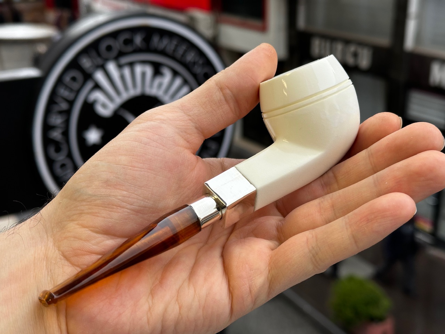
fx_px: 617
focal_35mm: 48
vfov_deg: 30.3
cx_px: 222
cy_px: 167
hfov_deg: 39.7
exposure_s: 1/125
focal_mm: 6.86
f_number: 1.78
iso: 40
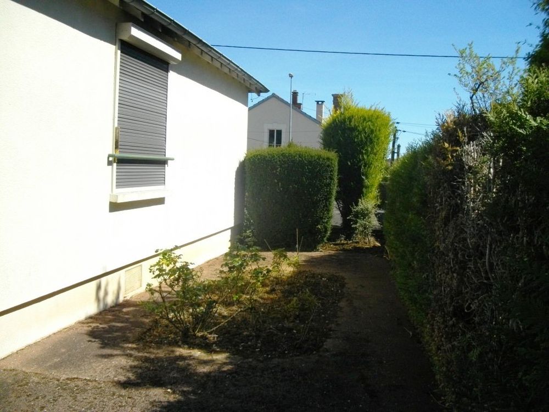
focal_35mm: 31
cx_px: 274
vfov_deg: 45.4
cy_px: 206
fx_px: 492
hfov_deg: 58.4
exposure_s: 1/320
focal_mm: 5.7
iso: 200
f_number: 8.8
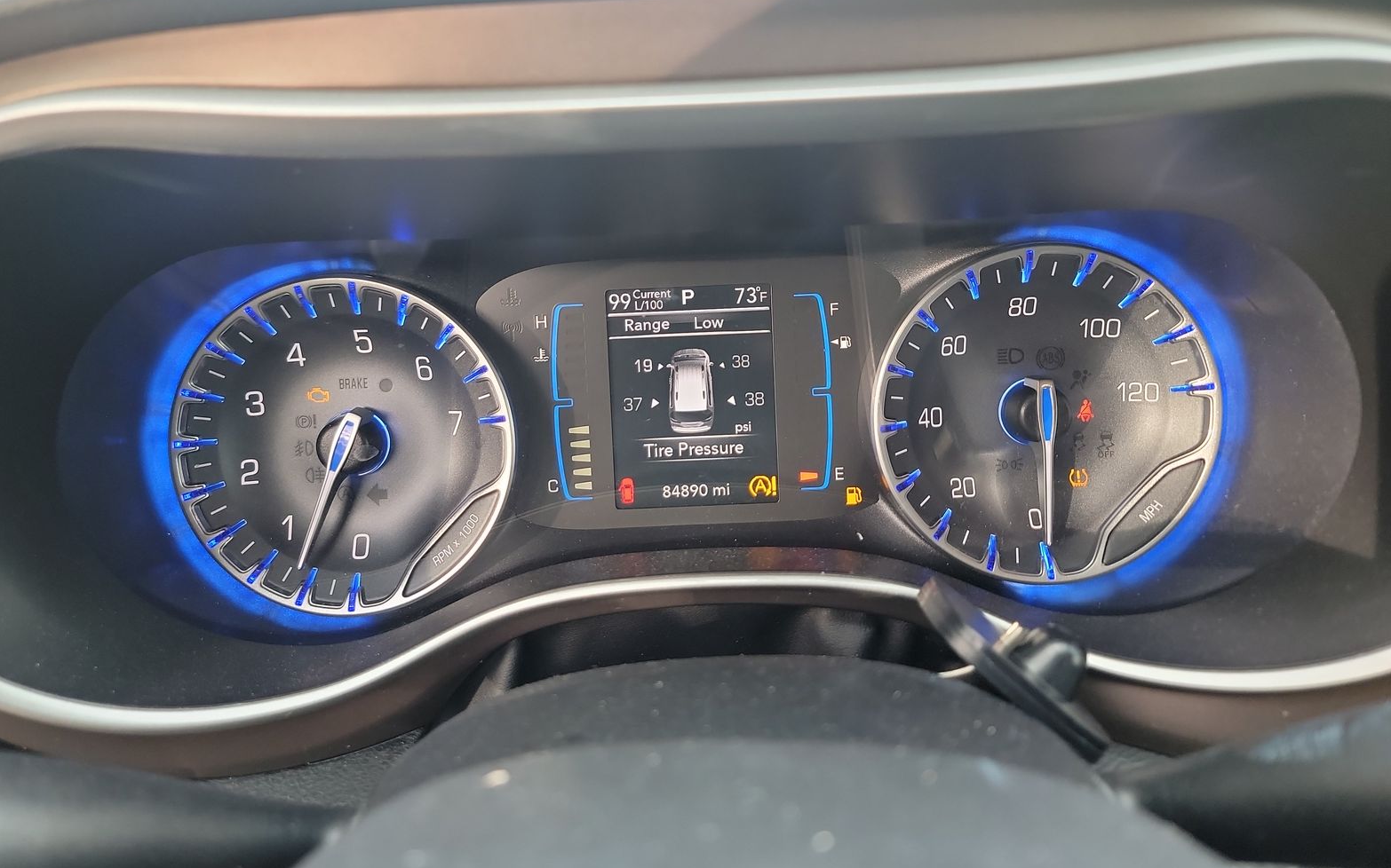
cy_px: 367
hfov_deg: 70.4
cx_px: 681
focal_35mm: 26
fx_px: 985
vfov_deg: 47.4
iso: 262
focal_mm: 6.7
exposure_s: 1/59
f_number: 1.8
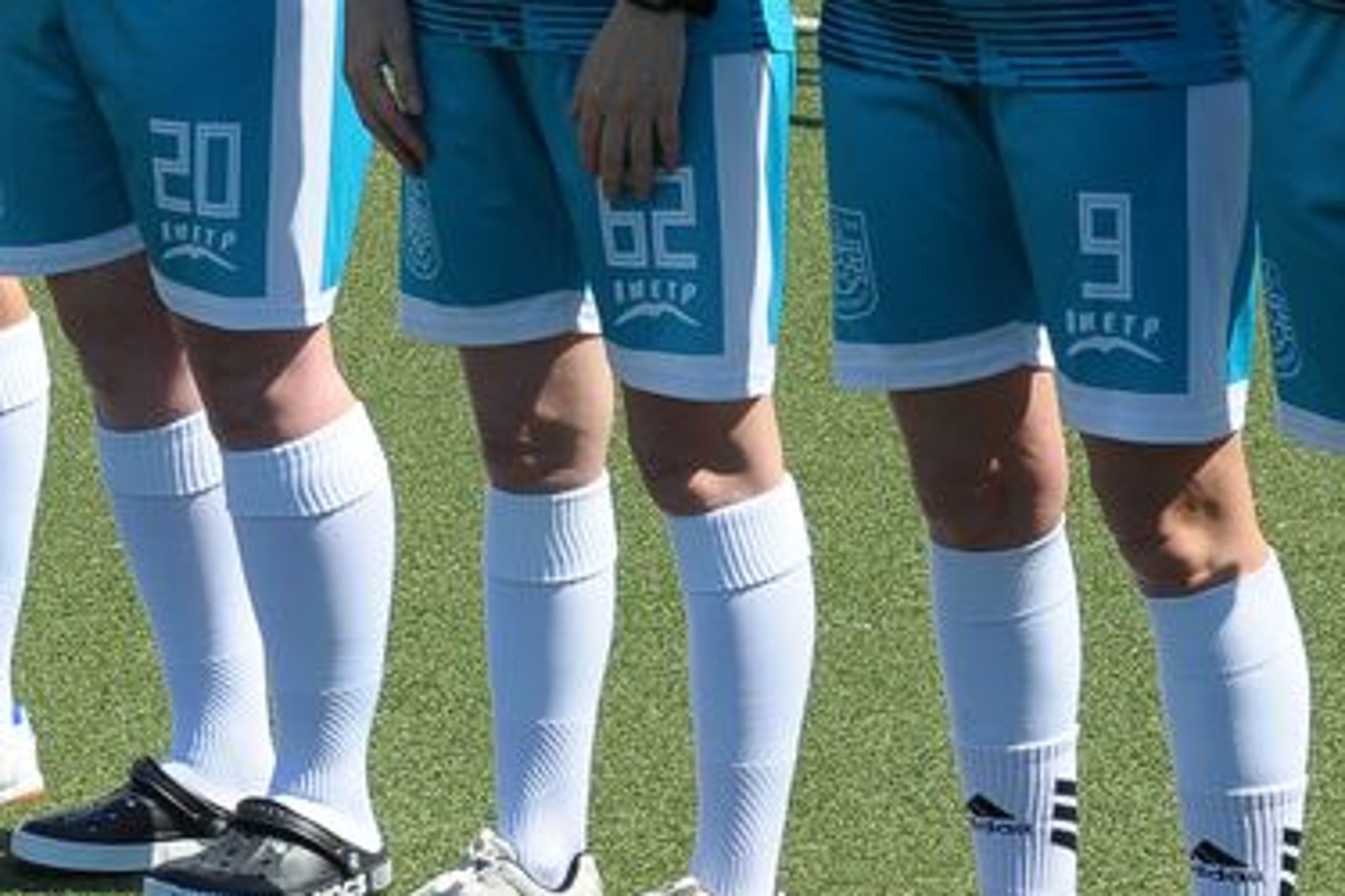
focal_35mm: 224
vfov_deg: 6.1
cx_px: -369
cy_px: -401
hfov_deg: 9.1
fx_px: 8368
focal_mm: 70
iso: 640
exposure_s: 1/640
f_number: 13
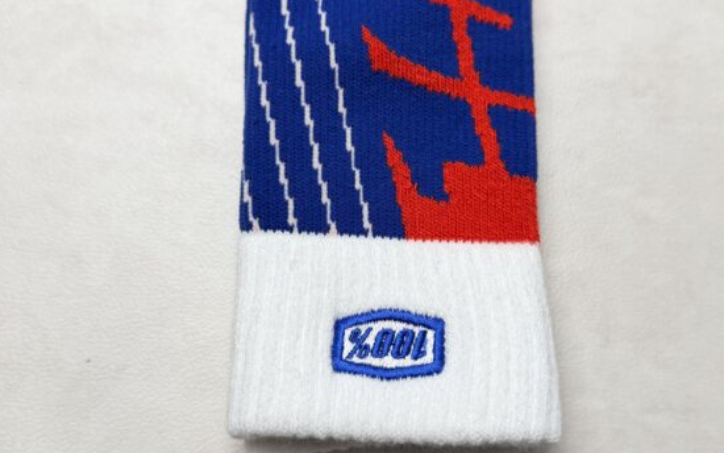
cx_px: 386
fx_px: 730
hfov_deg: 52.7
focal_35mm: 37
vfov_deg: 34.5
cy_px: 223
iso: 80
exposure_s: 1/100
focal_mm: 6.76
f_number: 1.78
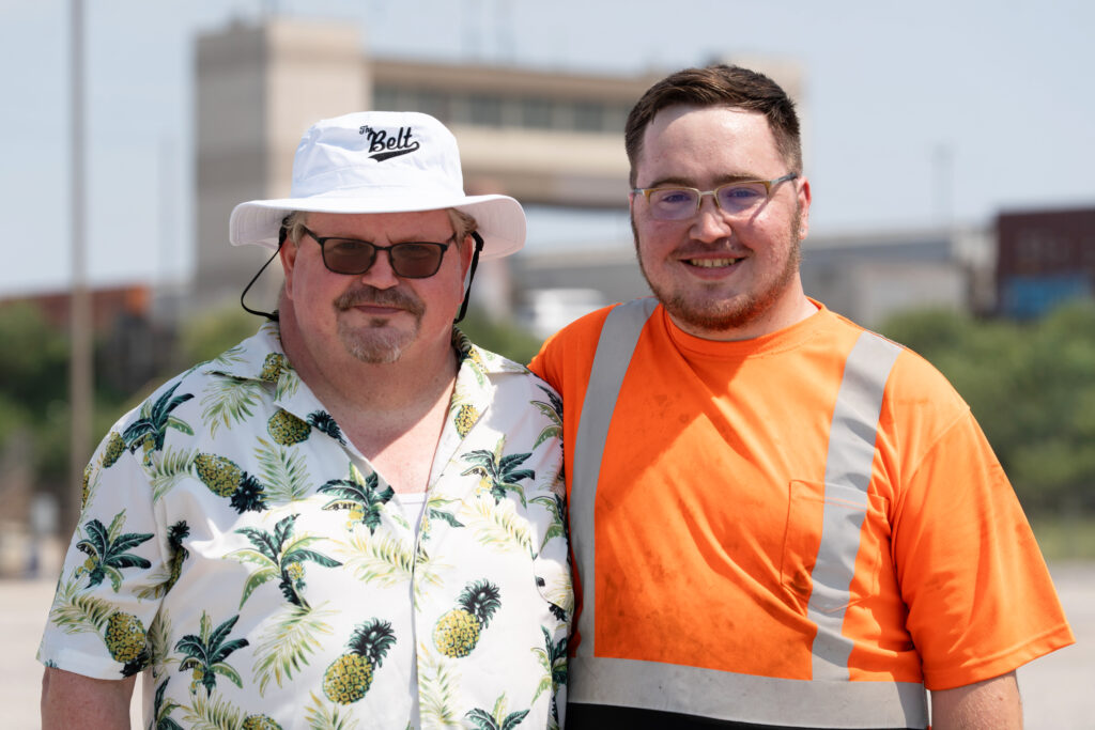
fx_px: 4289
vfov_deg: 9.7
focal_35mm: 141
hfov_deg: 14.5
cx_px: 548
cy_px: 365
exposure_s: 1/800
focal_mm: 141
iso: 100
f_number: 4.5
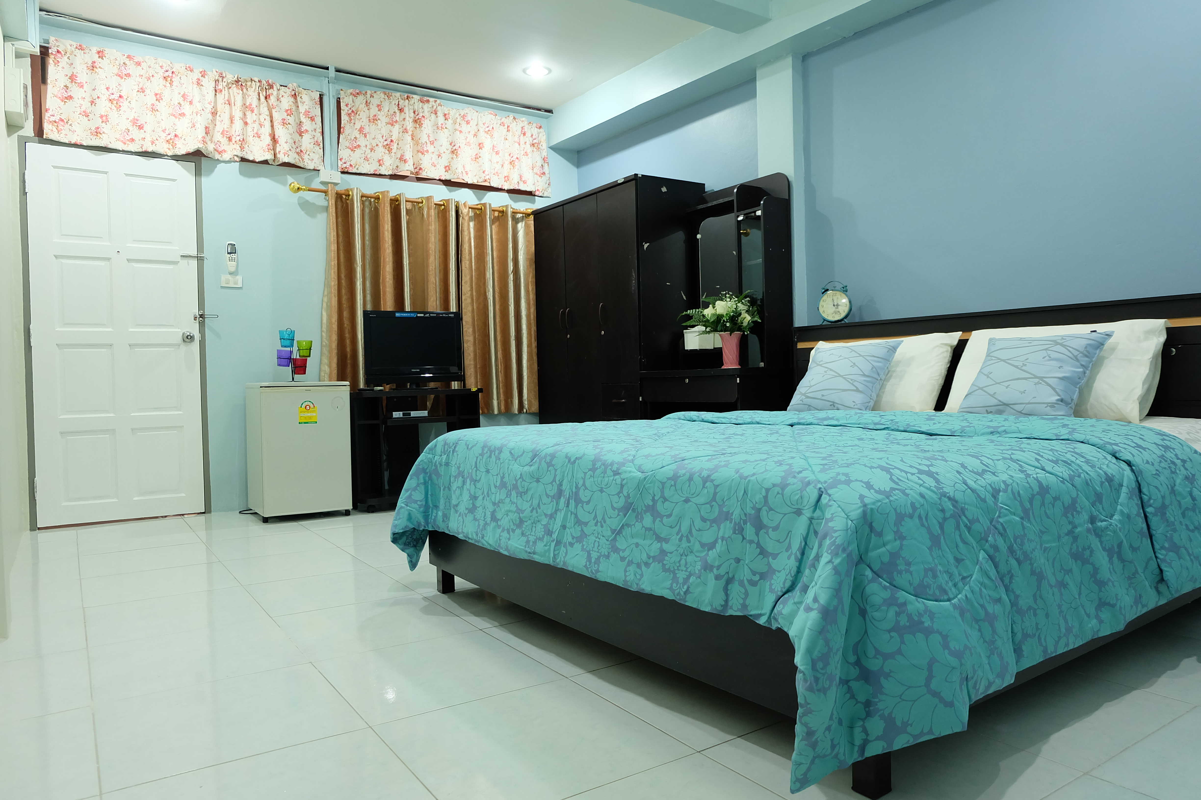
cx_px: 600
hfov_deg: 73.7
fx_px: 801
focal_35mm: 24
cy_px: 400
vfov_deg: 53.1
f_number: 3.5
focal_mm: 16
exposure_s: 1/12
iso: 800
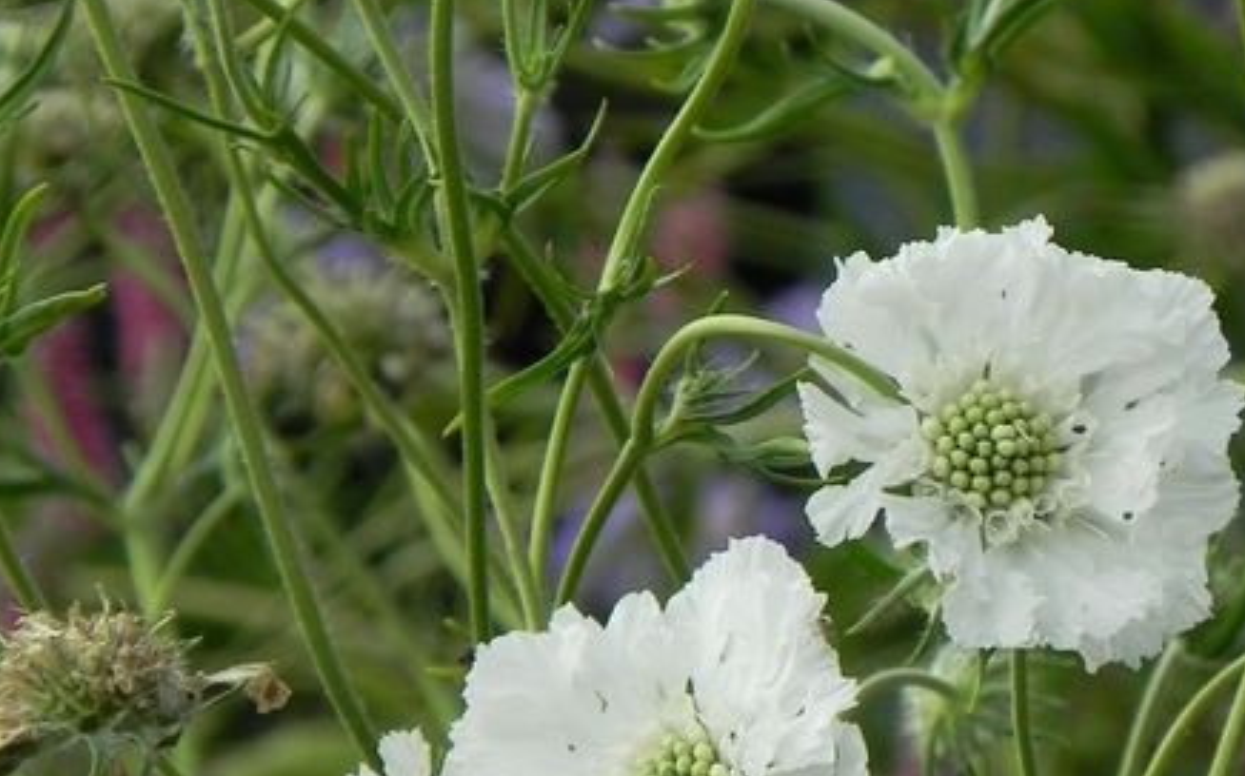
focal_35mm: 734
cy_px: 29
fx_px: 24892
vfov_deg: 1.8
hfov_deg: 2.9
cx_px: 762
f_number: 5
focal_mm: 67.2
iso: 160
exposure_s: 1/50
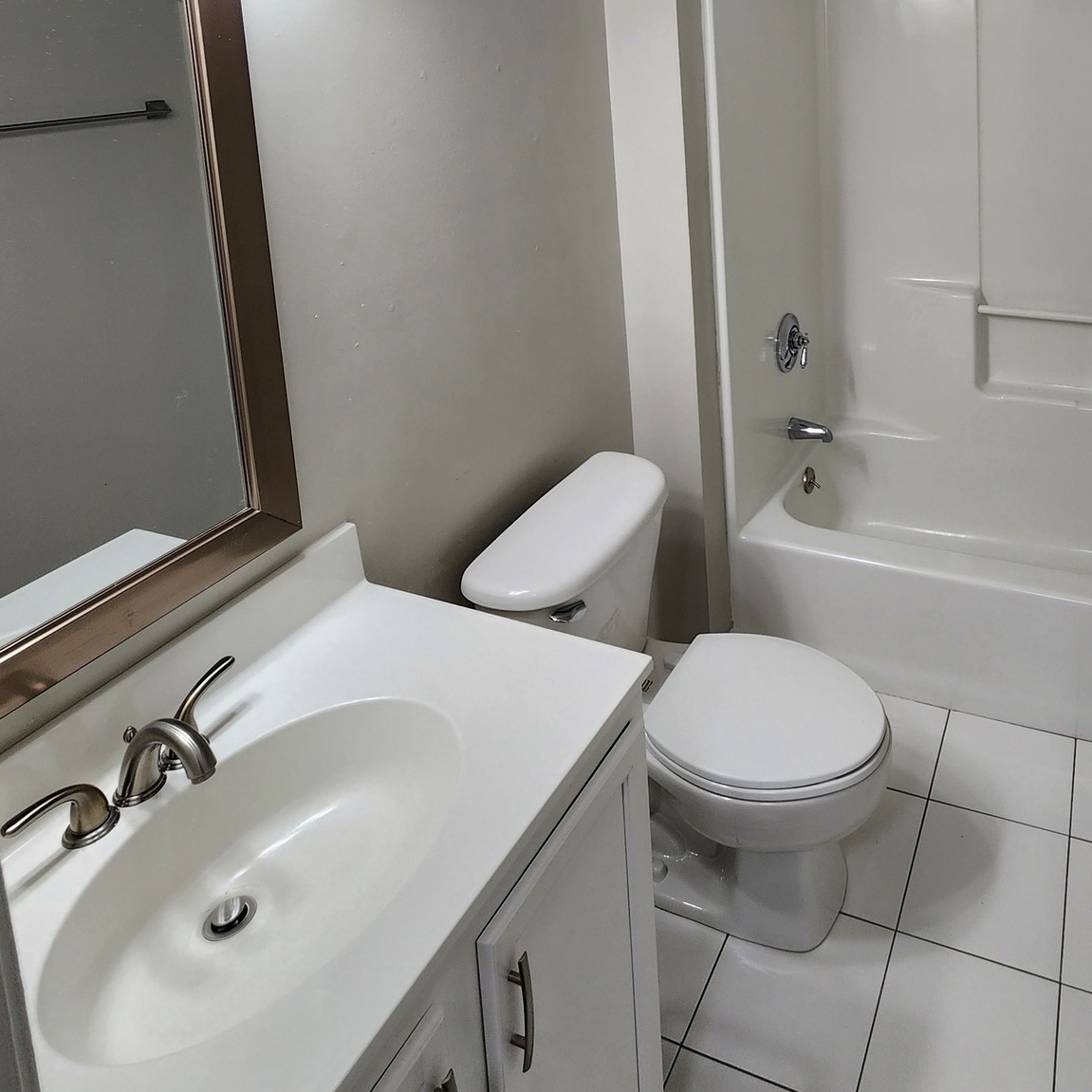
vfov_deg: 58.3
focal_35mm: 23
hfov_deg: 63.9
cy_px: 123
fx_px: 821
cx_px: 798
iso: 80
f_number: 2.2
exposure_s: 1/60
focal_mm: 2.2
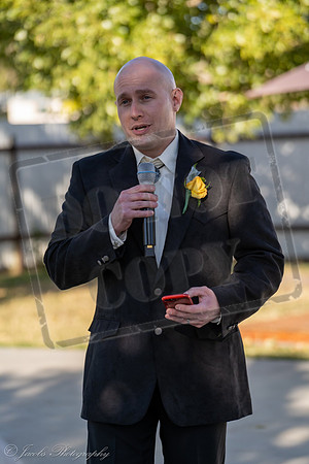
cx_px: 154
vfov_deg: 13.3
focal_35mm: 154
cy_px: 232
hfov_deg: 8.9
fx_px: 1983
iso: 100
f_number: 4
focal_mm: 154
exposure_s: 1/320
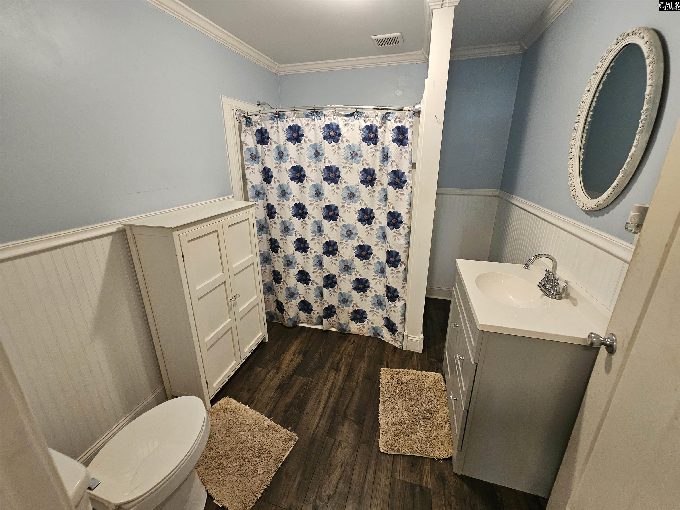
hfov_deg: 106.2
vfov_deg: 89.9
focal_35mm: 13
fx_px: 255
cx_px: 340
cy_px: 255
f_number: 2.2
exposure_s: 1/40
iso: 320
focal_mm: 2.2
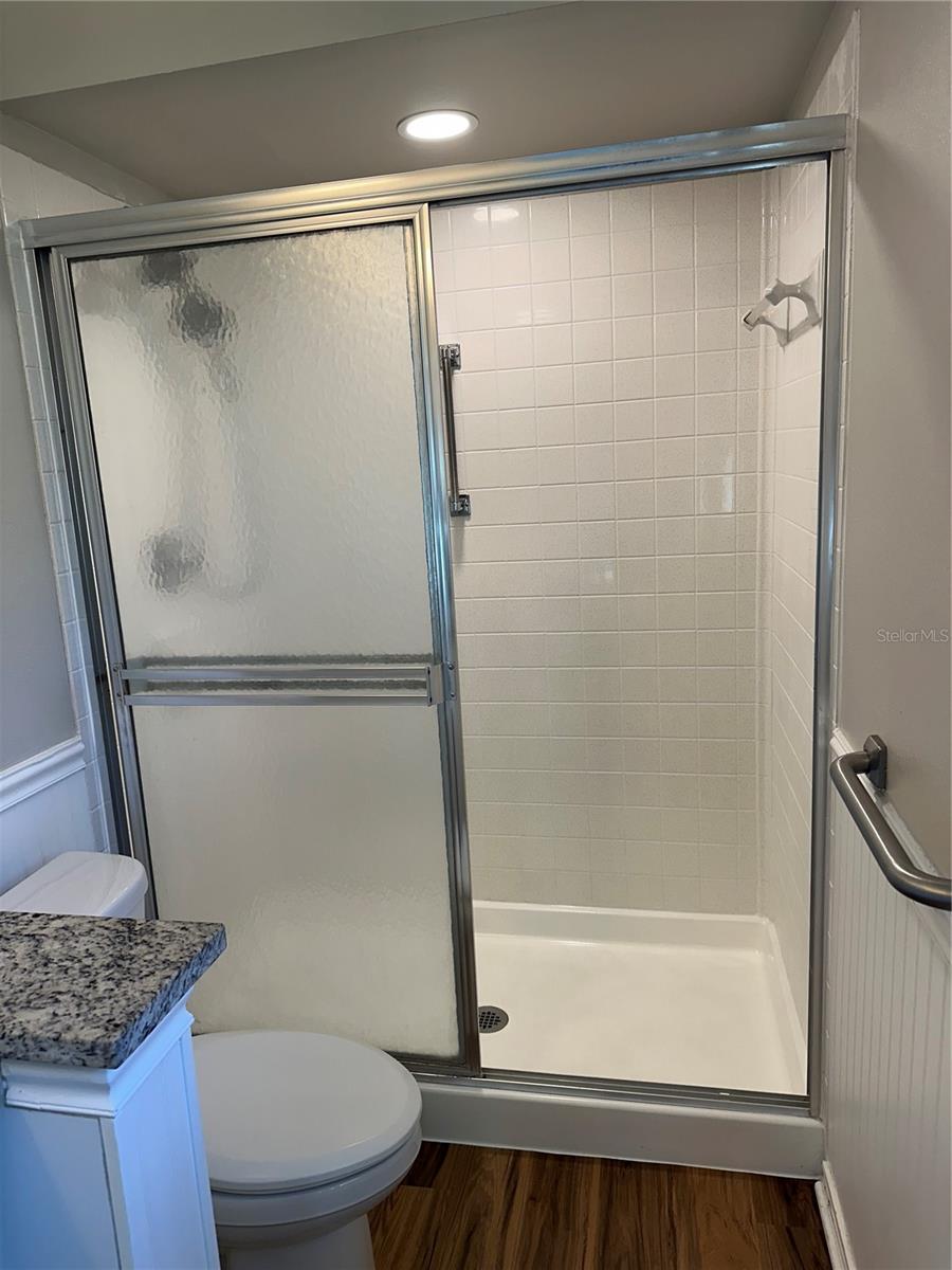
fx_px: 880
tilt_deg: -10.4
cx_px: 476
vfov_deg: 71.6
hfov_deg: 56.8
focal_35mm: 24
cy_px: 635
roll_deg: +2.9
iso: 80
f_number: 1.78
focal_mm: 6.86
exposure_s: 1/120
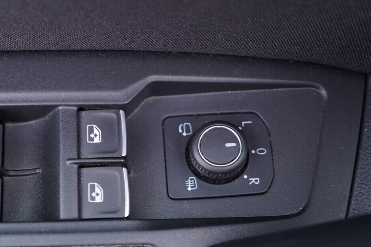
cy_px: 129
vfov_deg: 24.6
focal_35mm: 55
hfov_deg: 35.4
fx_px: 567
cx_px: 89
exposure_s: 1/40
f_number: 2.8
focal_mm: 24
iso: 400
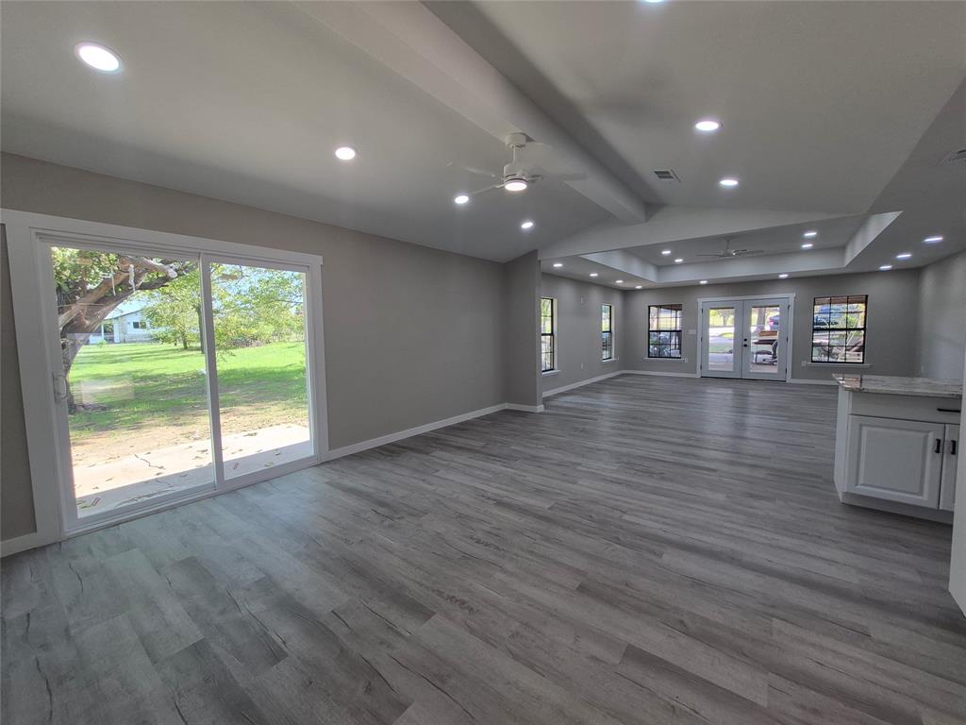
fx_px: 363
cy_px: 362
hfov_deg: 106.2
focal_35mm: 13
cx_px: 483
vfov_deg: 89.9
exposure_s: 1/120
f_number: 2.2
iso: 50
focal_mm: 1.74
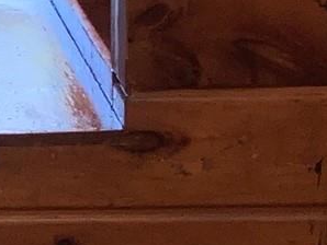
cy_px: -55
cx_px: -258
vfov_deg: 7.4
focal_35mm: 199
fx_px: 1881
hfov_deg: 9.5
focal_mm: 3
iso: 16
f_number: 1.8
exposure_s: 1/60
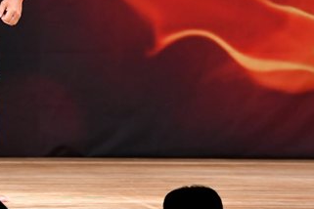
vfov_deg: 2.4
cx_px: -50
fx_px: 5050
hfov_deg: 3.6
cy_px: 7
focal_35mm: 579
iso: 3200
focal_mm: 160
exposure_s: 1/400
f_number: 5.6
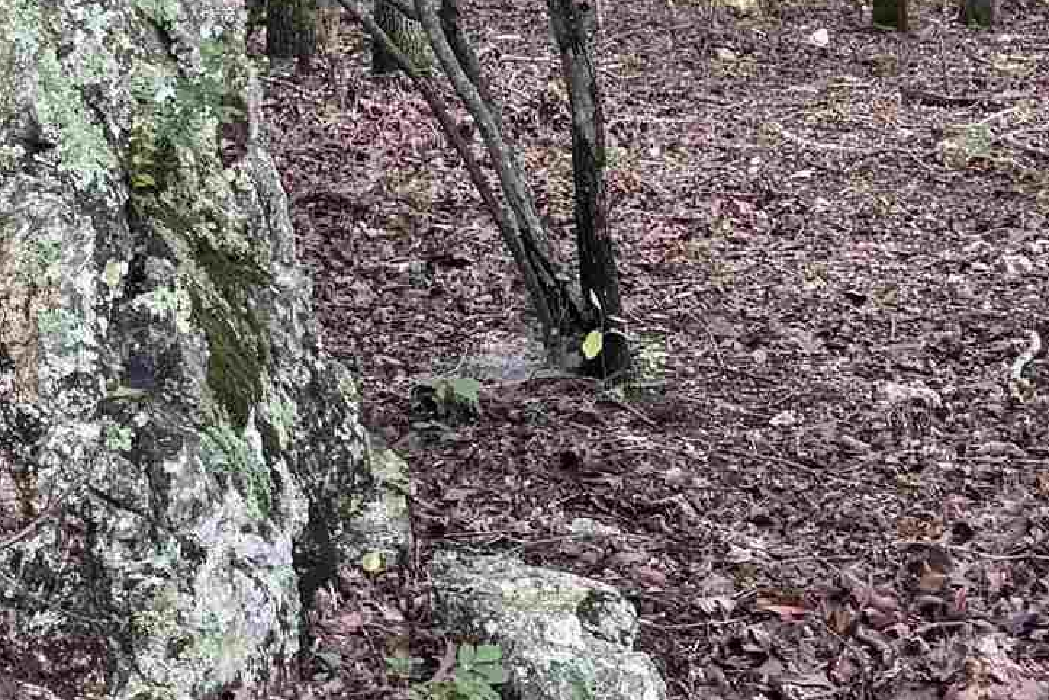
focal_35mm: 106
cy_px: -434
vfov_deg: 12.2
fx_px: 3088
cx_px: -55
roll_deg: +2.1
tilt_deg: -11.6
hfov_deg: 18.6
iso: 100
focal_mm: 6.76
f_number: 1.78
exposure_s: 1/121
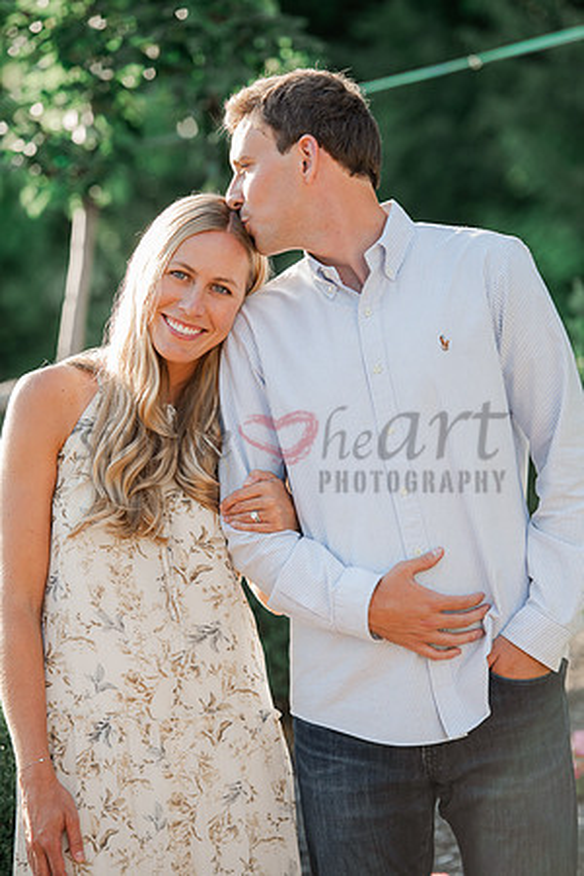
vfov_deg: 13.7
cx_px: 292
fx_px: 3650
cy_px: 438
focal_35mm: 150
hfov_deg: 9.1
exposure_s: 1/500
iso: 400
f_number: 4
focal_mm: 150
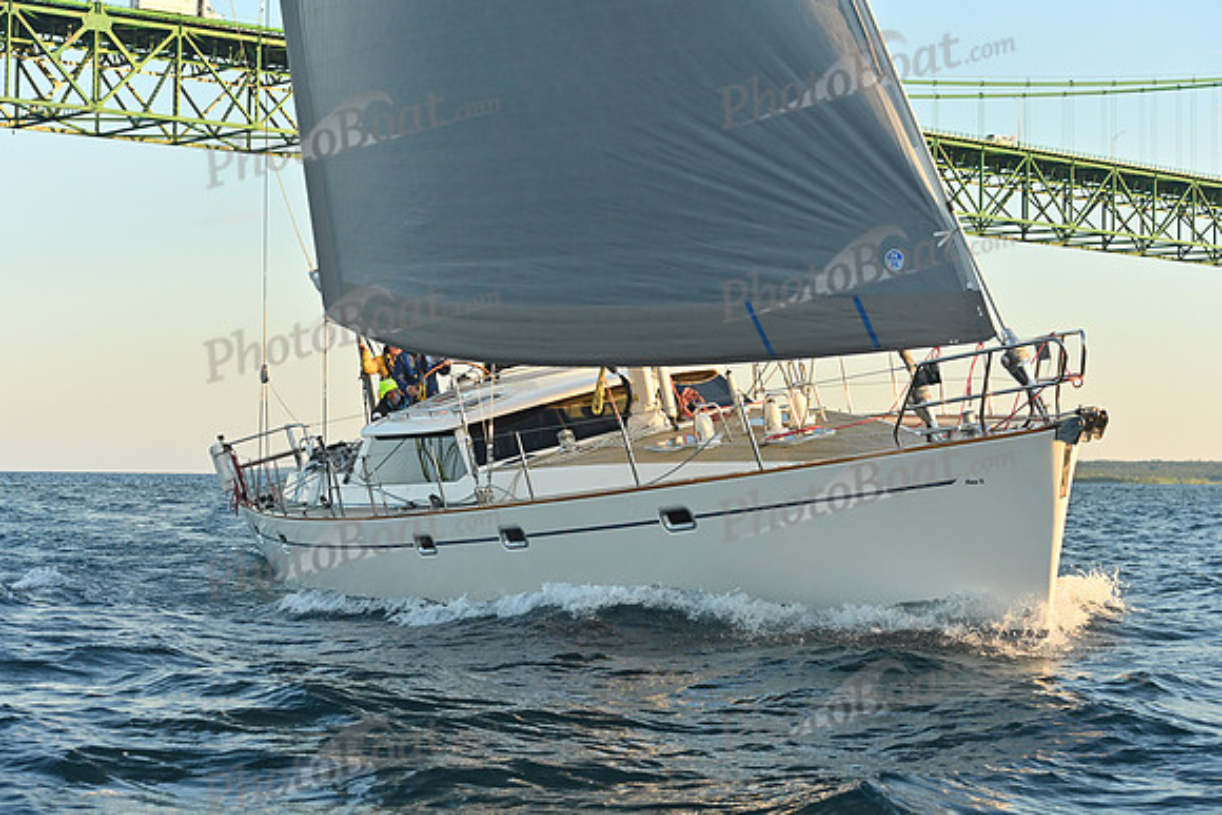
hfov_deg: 28.8
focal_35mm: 70
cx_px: 611
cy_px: 408
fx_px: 2377
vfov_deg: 19.5
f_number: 6.3
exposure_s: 1/800
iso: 800
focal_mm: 70
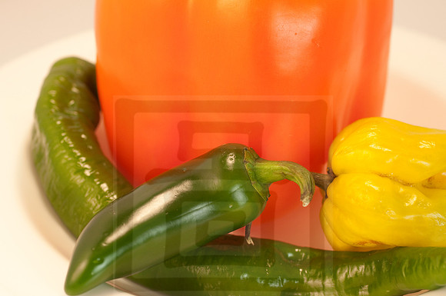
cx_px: 223
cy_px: 148
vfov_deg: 18.1
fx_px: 928
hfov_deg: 27.0
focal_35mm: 75
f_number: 6.3
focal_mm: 50
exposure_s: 1/160
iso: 200
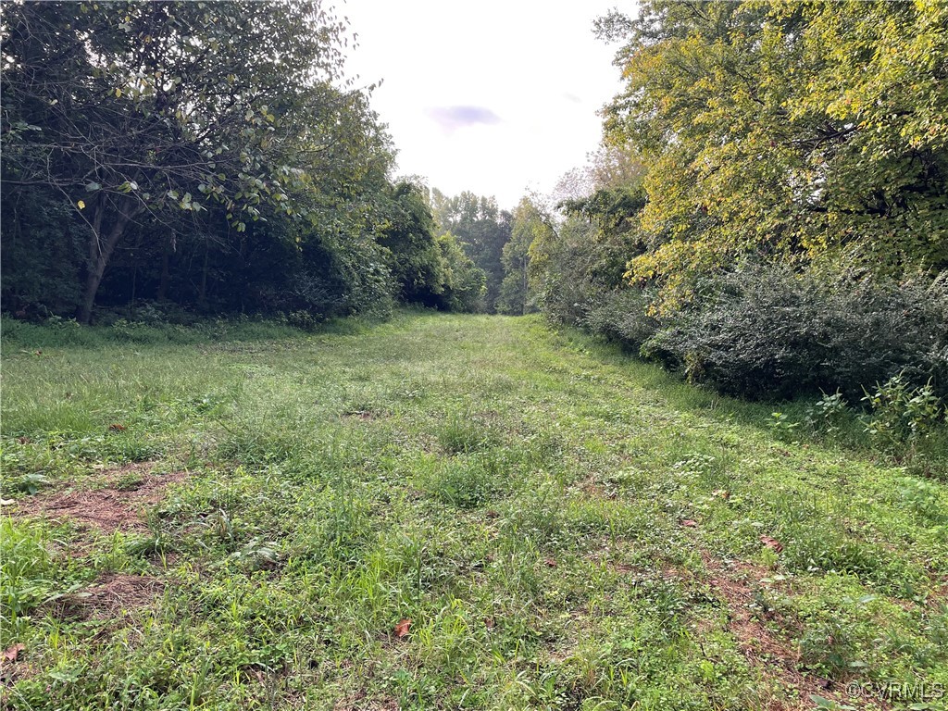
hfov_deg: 67.3
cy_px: 356
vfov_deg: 53.1
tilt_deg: -1.3
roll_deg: -1.0
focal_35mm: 26
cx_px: 474
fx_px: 712
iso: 32
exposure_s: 1/318
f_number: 1.6
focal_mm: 4.2
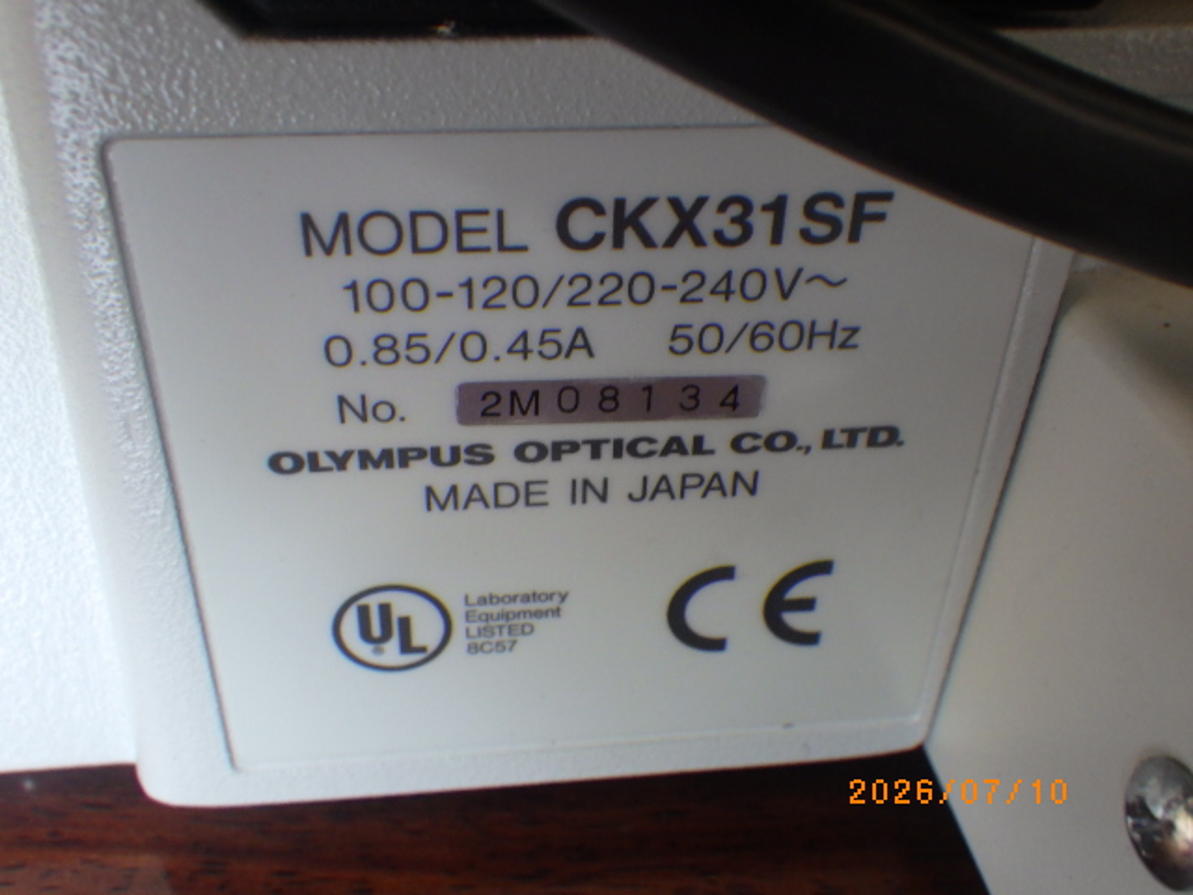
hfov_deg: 54.0
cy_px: 448
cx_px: 596
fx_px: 1172
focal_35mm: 34
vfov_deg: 41.8
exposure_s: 1/50
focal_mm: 6.1
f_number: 3.8
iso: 500
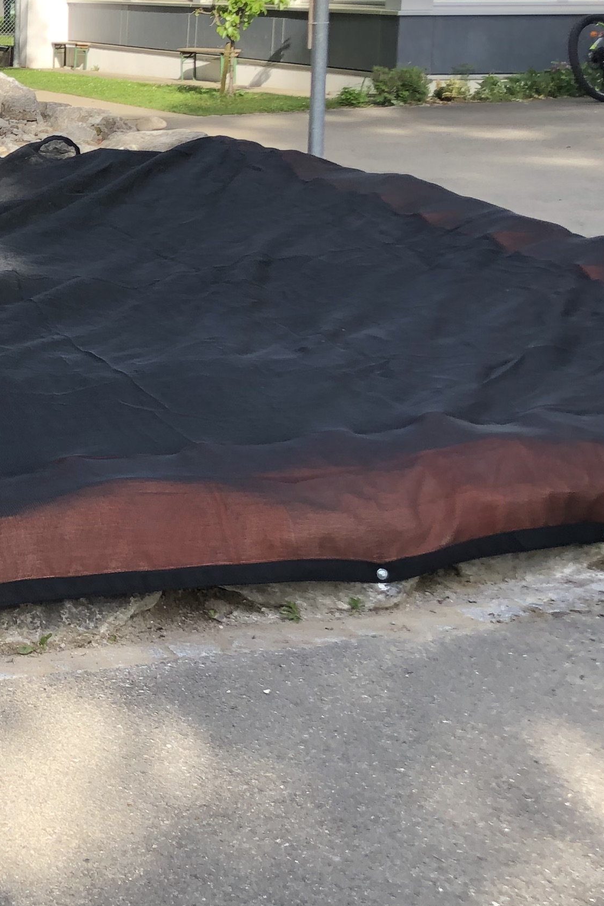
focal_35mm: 70
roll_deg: +1.2
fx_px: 1762
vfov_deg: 28.6
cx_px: -227
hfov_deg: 17.9
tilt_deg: -6.8
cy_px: 294
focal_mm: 3.99
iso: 20
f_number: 1.8
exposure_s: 1/362
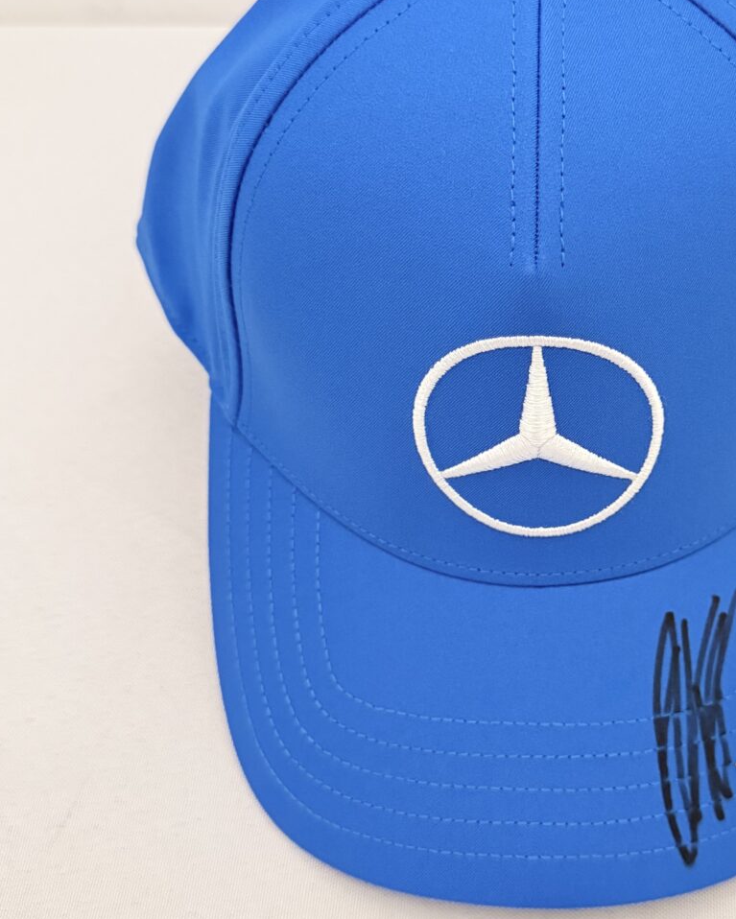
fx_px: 1197
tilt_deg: -51.6
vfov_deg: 42.0
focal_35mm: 44
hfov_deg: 33.5
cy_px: 421
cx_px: 548
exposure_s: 1/50
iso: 640
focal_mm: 6.76
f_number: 1.78
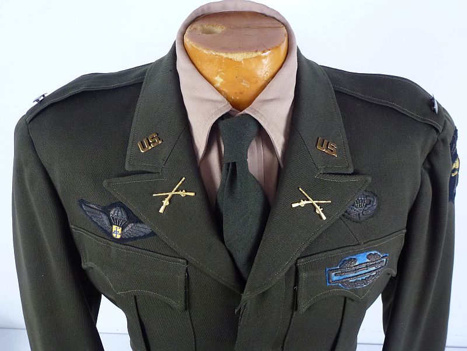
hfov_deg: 55.4
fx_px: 445
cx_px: 234
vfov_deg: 42.9
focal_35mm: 33
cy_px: 176
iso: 320
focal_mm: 5.9
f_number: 3.6
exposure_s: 1/60
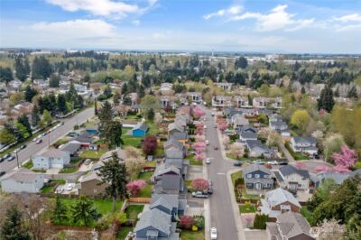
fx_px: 281
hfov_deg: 65.5
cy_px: 120
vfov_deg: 46.3
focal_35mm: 28
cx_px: 180
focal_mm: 10.26
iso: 400
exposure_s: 1/240
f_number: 11
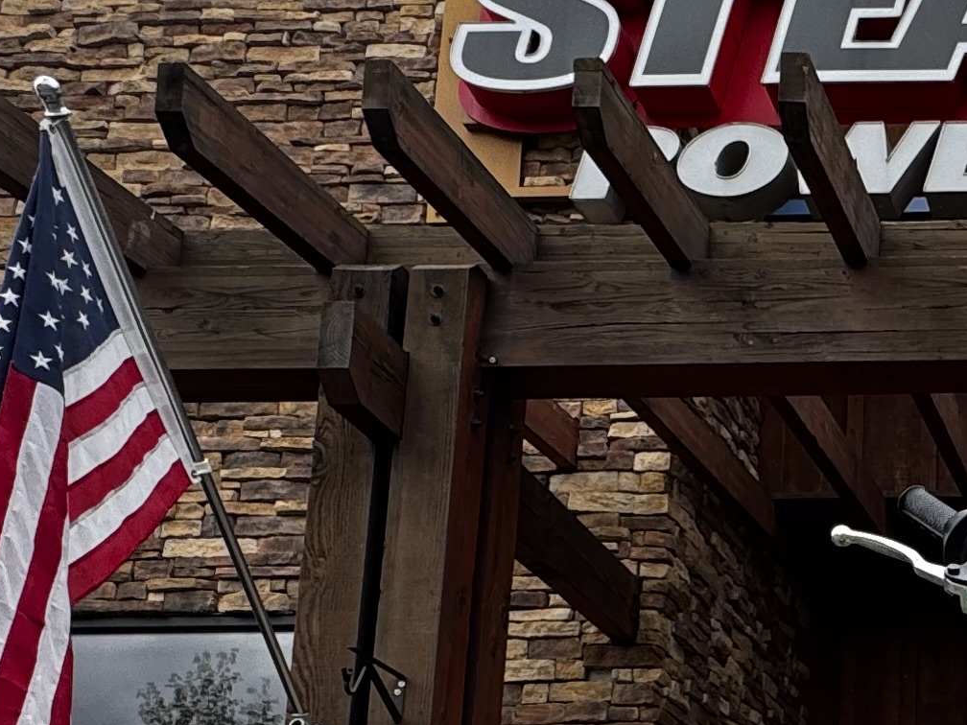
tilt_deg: +9.3
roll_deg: -0.1
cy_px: 866
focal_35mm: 56
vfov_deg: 23.8
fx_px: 1564
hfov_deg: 29.2
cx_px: 1186
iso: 40
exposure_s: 1/495
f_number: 2.2
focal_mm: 2.22
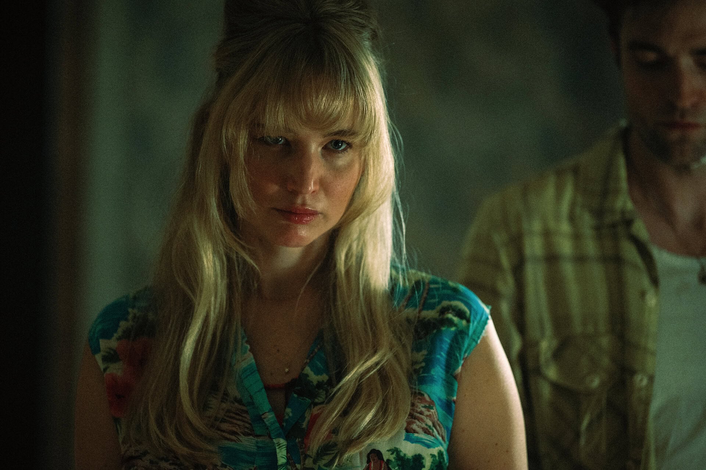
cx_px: 353
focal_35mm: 200
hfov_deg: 10.3
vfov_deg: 6.9
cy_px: 235
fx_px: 3919
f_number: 2.8
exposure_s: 1/250
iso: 3200
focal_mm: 200
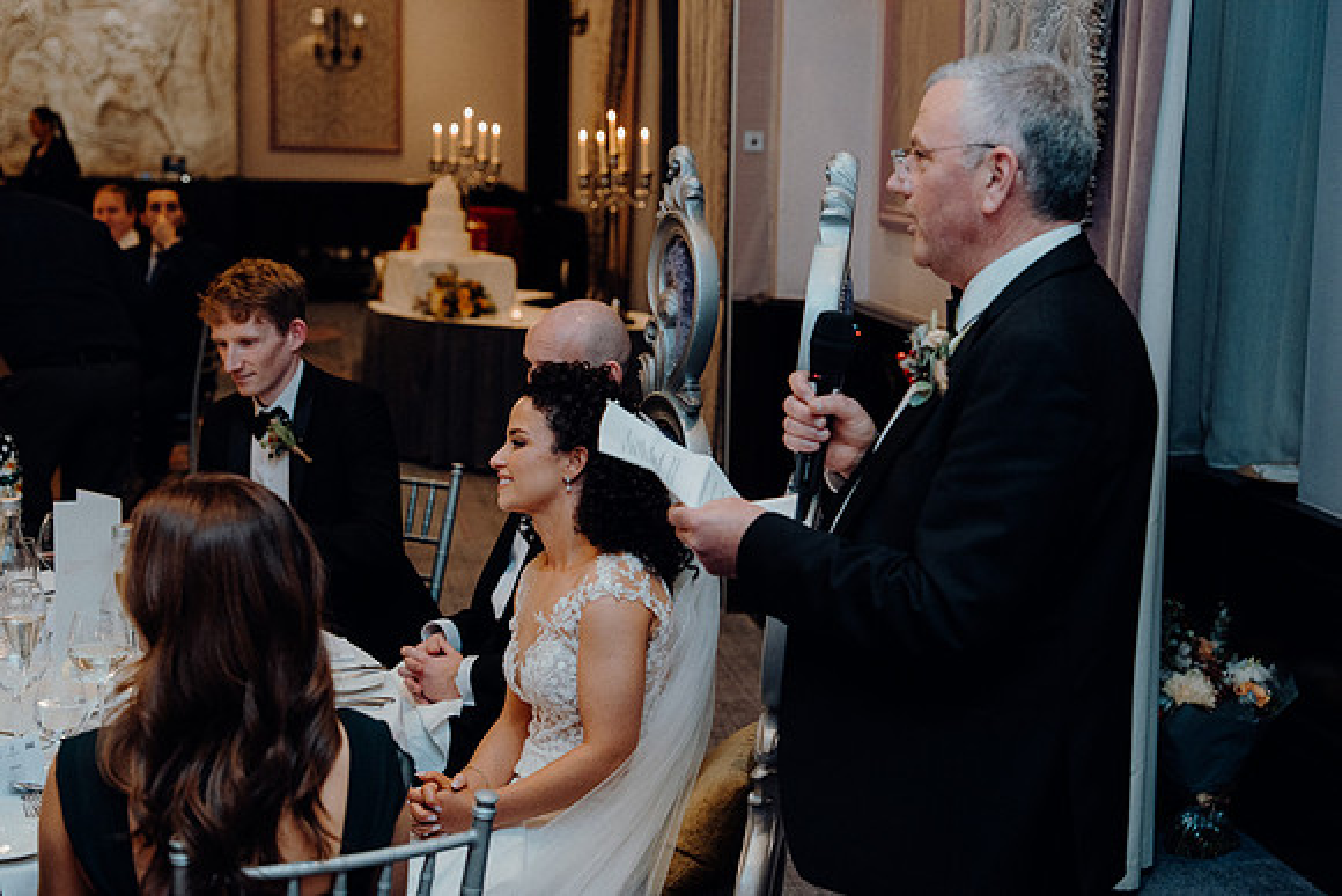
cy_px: 448
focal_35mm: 58
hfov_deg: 34.5
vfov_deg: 23.4
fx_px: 2163
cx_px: 671
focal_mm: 58
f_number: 3.5
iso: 2500
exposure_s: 1/160
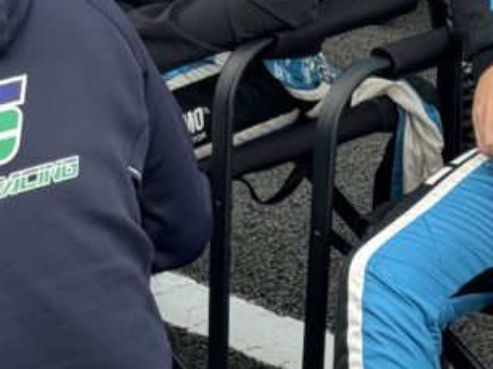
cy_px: -295
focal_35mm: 183
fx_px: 2605
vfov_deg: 7.8
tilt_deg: -10.5
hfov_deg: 10.8
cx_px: 173
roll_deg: -0.7
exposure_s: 1/368
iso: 64
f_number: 1.78
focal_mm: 6.86
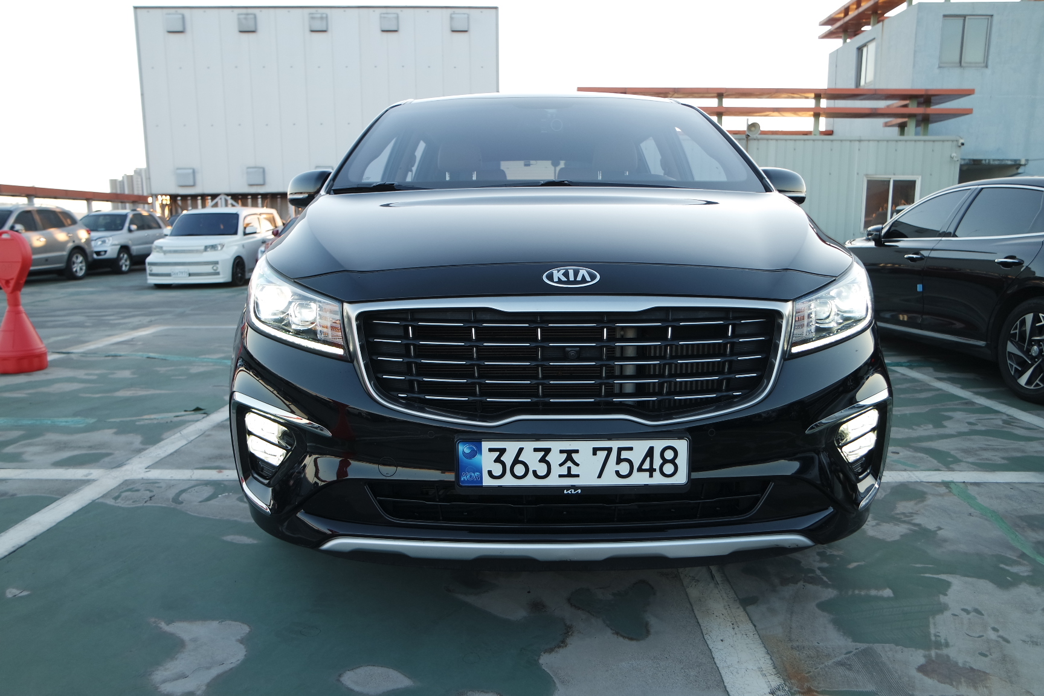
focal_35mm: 24
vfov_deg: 53.1
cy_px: 348
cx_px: 522
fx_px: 696
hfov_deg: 73.7
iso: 100
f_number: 3.5
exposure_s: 1/60
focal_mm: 16
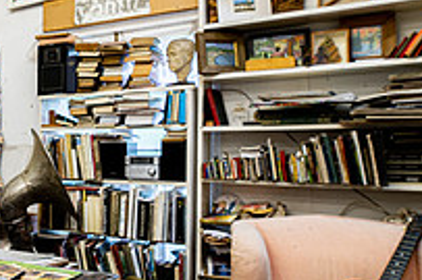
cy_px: 144
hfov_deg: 40.6
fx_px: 468
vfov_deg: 33.3
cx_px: -25
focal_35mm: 40
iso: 64
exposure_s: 1/13
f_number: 5.6
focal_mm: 14
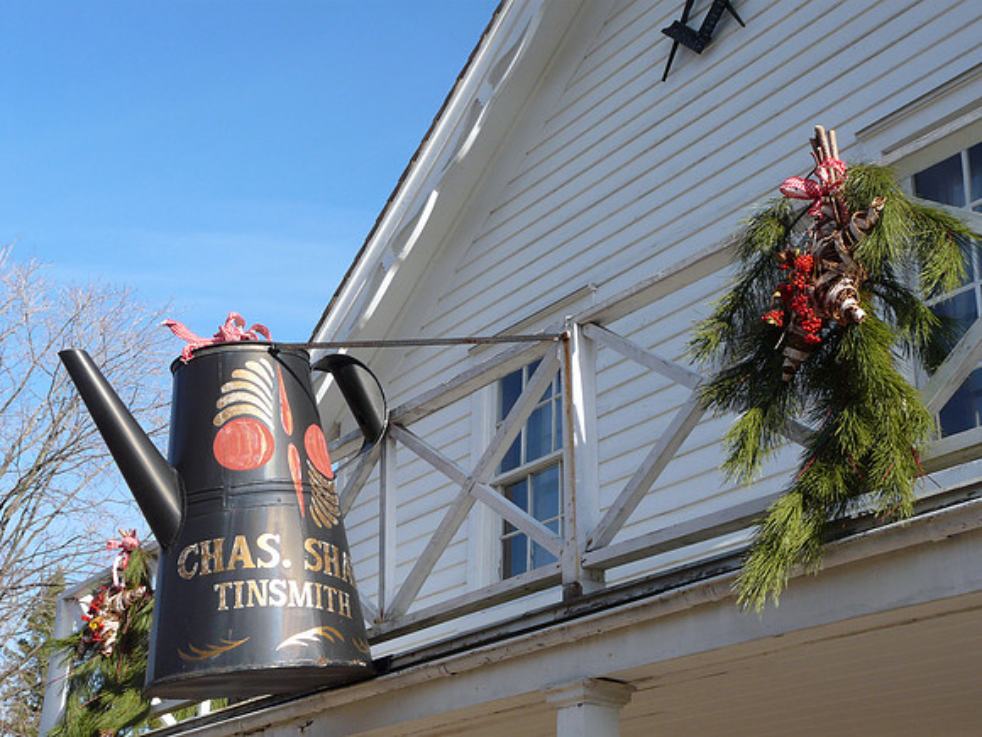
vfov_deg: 28.0
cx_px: 491
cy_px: 368
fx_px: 1475
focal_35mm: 52
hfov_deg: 36.8
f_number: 5.6
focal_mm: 8.5
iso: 100
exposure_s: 1/320
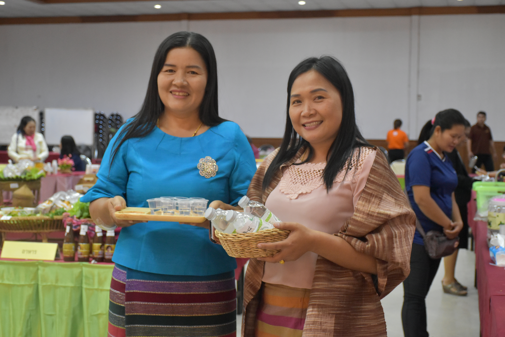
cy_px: 168
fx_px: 842
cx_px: 252
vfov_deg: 22.6
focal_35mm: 60
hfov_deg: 33.4
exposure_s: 1/60
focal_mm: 40
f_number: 4.5
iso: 2800
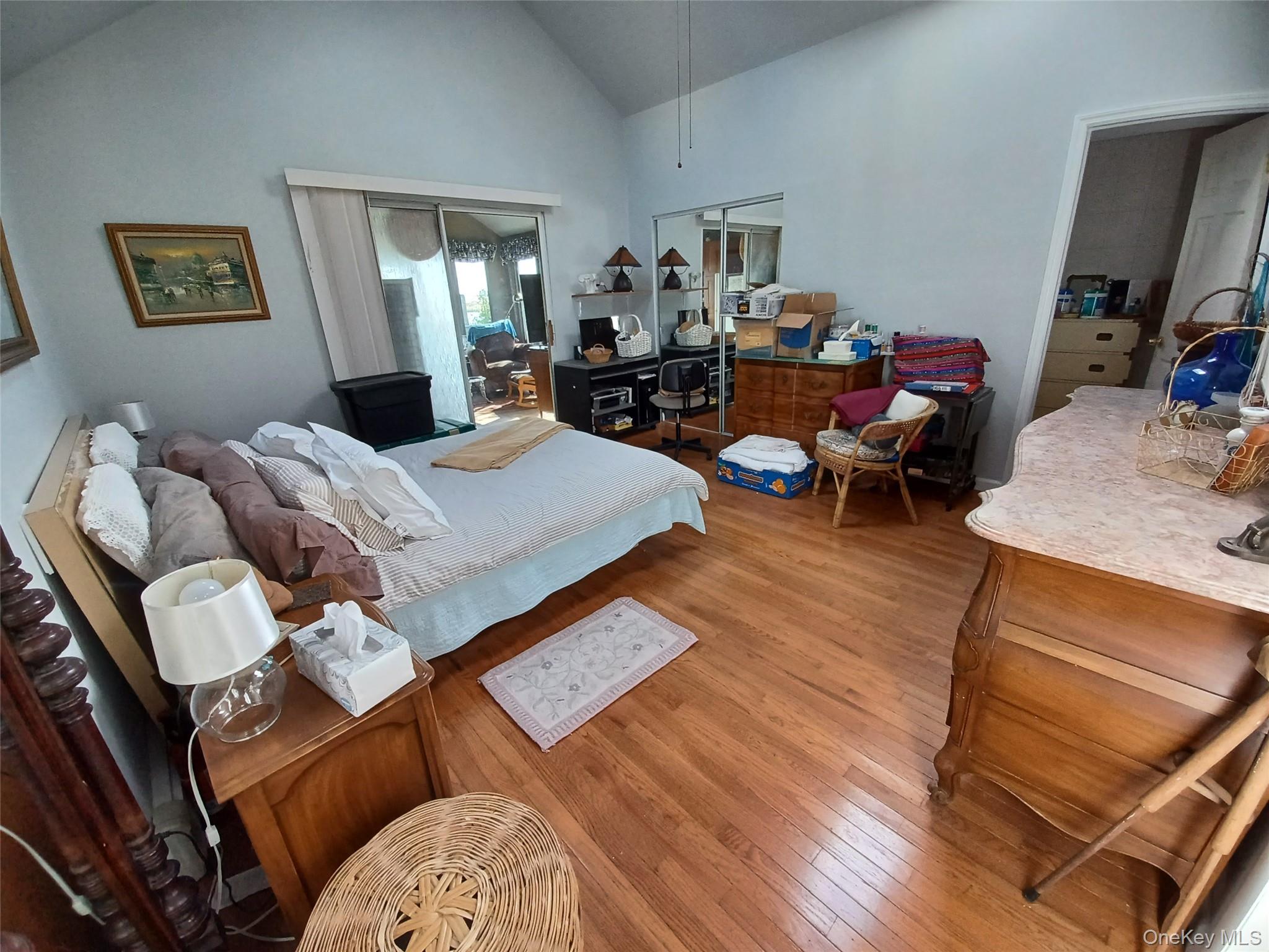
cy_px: 476
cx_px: 634
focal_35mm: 13
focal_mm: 1.42
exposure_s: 1/60
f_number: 2.2
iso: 100
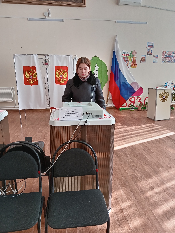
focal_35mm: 27
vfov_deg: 65.3
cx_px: 88
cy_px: 116
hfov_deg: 51.4
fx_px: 182
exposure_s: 1/50
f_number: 1.8
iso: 109
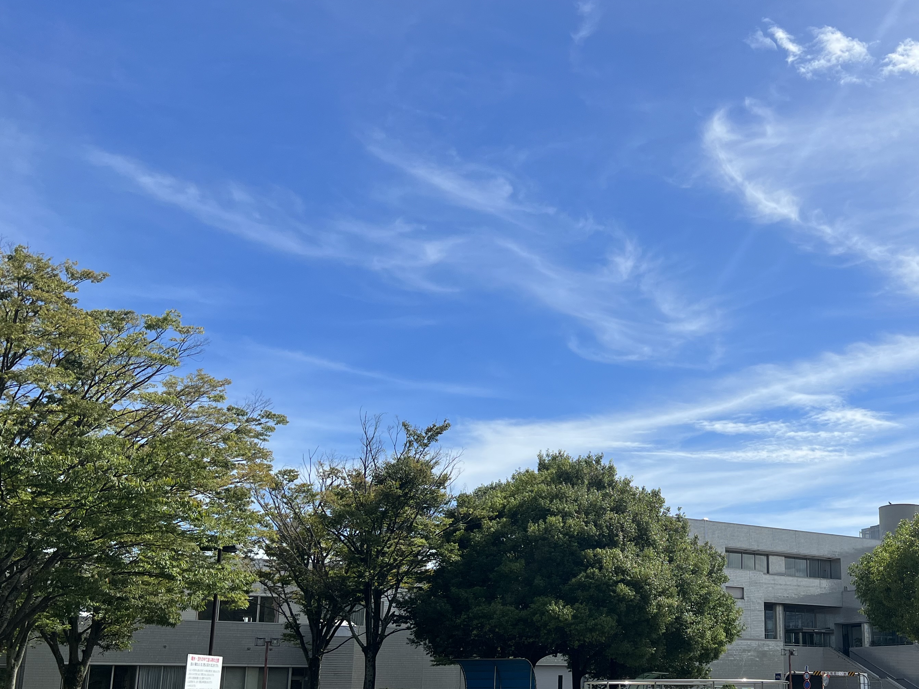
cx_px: 657
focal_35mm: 39
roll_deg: -0.2
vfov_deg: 36.3
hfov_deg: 46.6
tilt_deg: +11.9
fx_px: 1035
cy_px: 474
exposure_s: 1/5882
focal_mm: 5.7
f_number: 1.5
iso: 50
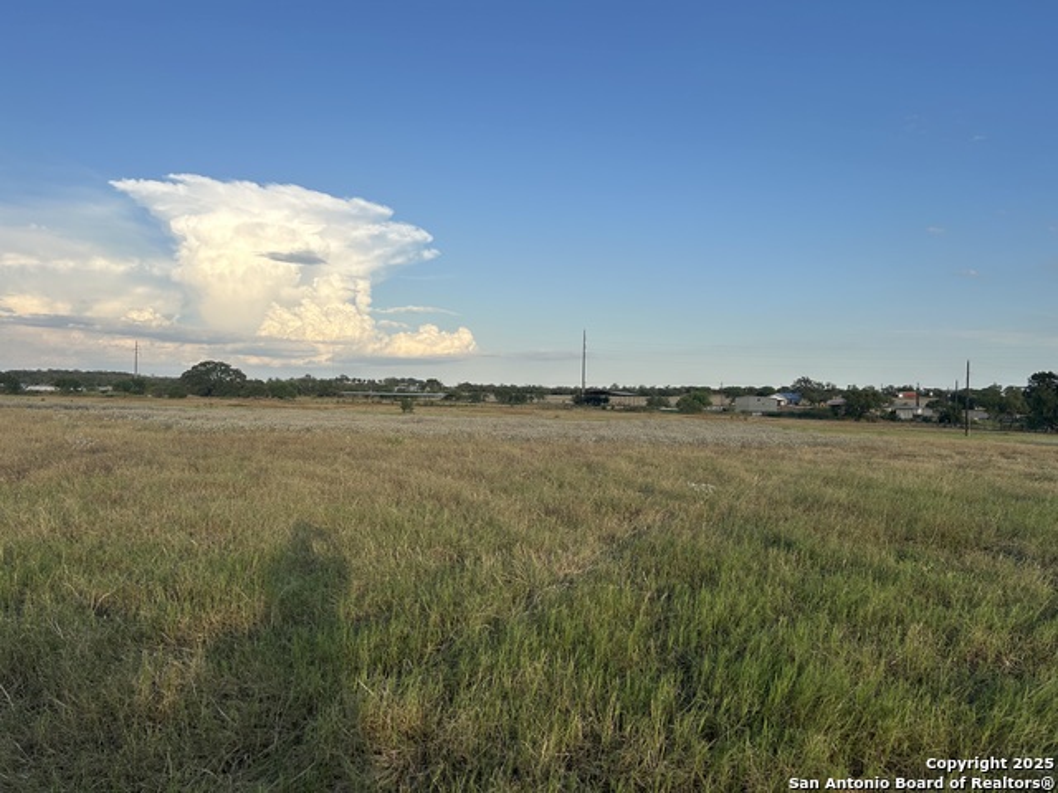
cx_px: 529
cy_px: 396
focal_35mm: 26
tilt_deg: +0.3
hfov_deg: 67.3
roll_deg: -0.9
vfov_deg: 53.1
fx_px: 795
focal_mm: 5.7
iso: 50
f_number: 1.5
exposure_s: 1/2695
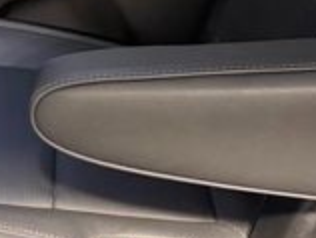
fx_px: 887
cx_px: 104
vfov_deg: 14.0
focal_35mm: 97
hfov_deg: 20.1
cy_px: -150
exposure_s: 1/30
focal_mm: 6.76
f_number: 1.78
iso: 800
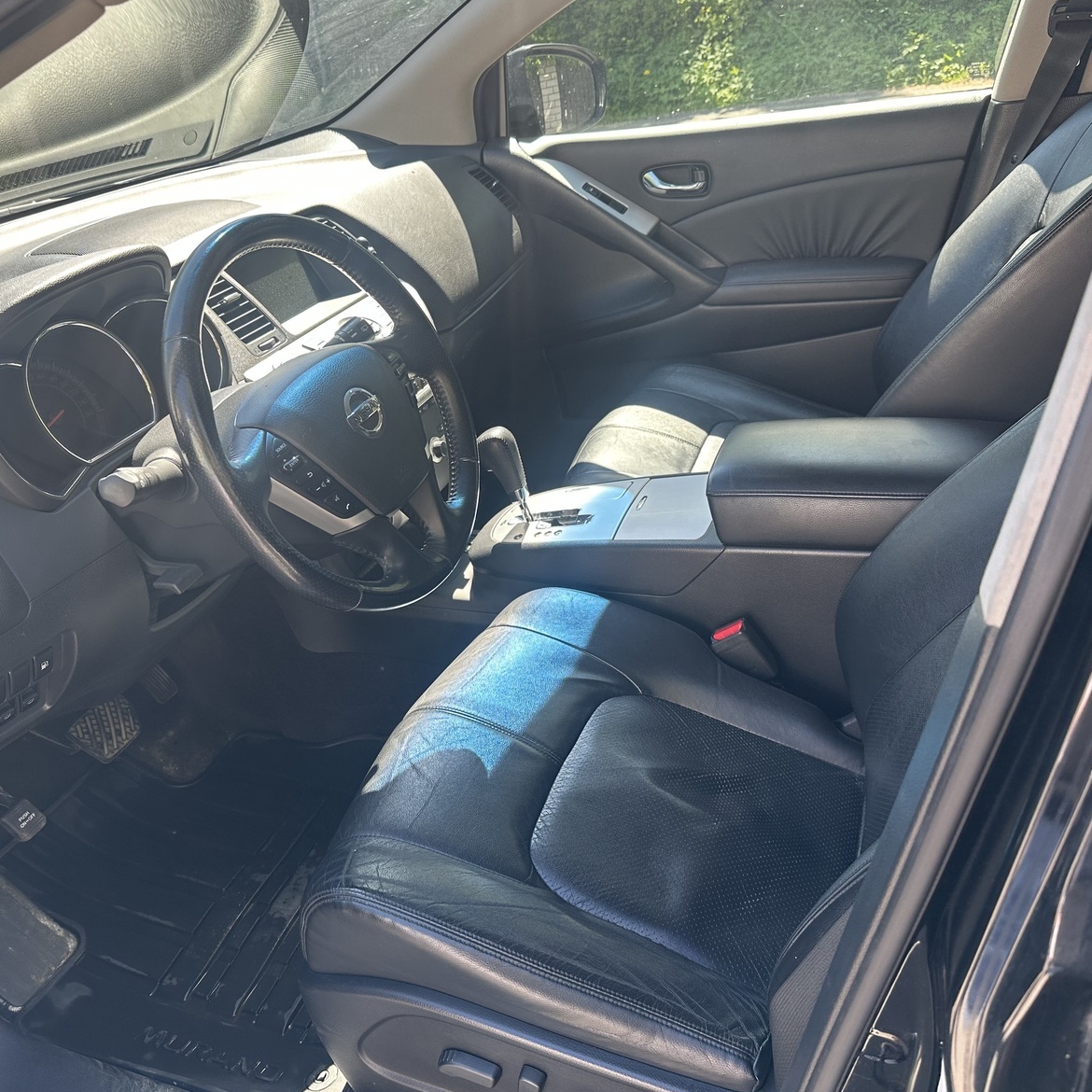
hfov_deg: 55.6
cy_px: 539
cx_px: 523
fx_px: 1035
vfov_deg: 55.6
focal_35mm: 29
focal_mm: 6.86
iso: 80
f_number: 1.78
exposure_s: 1/333
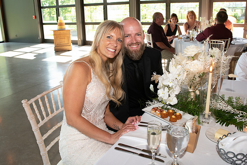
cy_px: 70
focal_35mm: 32
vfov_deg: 40.9
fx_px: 220
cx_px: 129
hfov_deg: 58.7
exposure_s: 1/125
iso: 1000
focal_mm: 24
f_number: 5
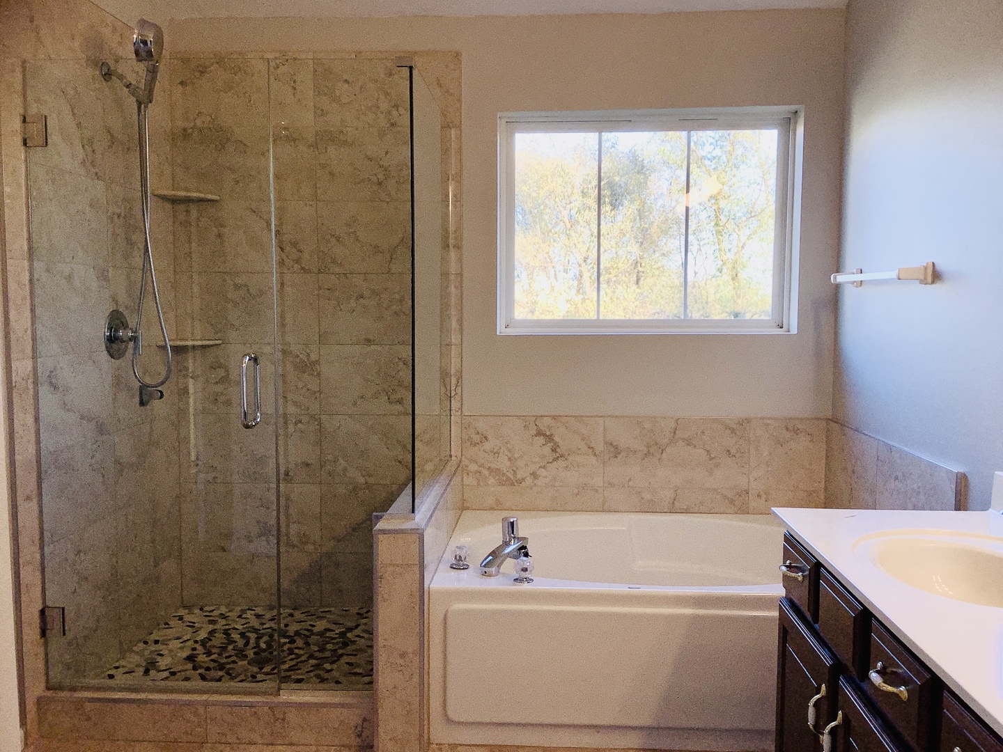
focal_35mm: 31
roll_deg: -0.6
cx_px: 502
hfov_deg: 58.4
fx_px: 898
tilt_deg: -4.5
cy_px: 376
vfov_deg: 45.4
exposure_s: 1/120
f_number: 2.4
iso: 25
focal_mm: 3.3
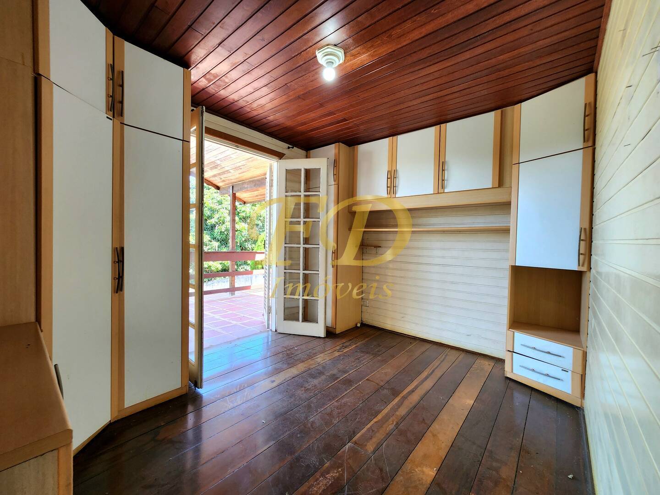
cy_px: 248
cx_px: 330
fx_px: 248
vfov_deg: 89.9
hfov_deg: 106.2
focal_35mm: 13
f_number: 2.2
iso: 80
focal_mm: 2.2
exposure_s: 1/60.2
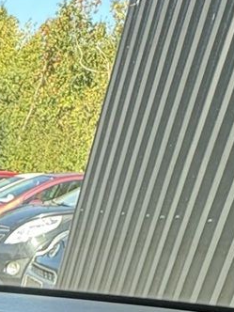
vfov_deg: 21.3
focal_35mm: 72
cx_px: -222
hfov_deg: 16.2
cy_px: 506
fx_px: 649
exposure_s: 1/99
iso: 80
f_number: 2.2
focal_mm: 2.22
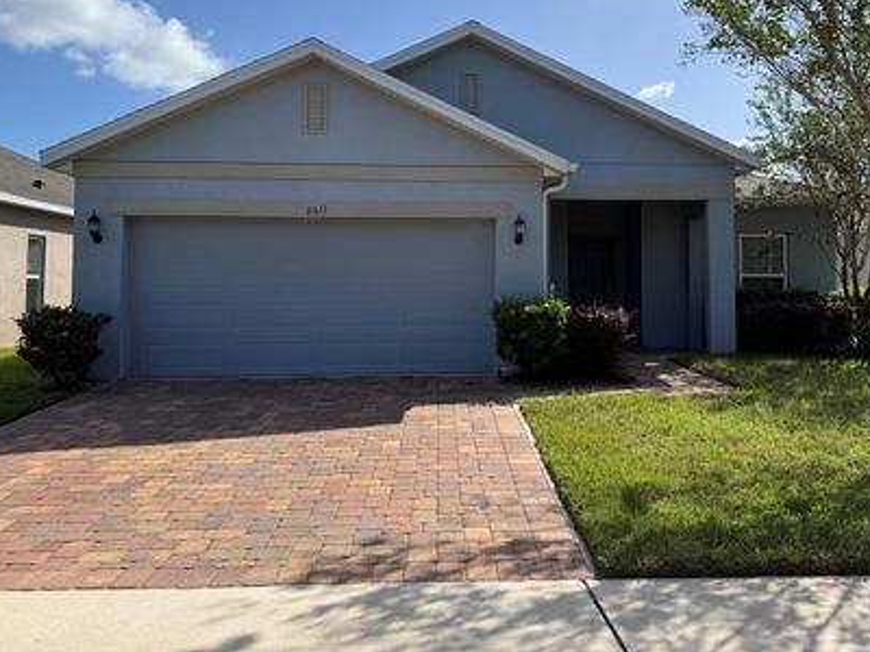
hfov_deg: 59.8
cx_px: 487
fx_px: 754
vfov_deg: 46.4
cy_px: 249
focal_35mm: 30
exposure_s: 1/4405
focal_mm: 6.76
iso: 80
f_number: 1.78
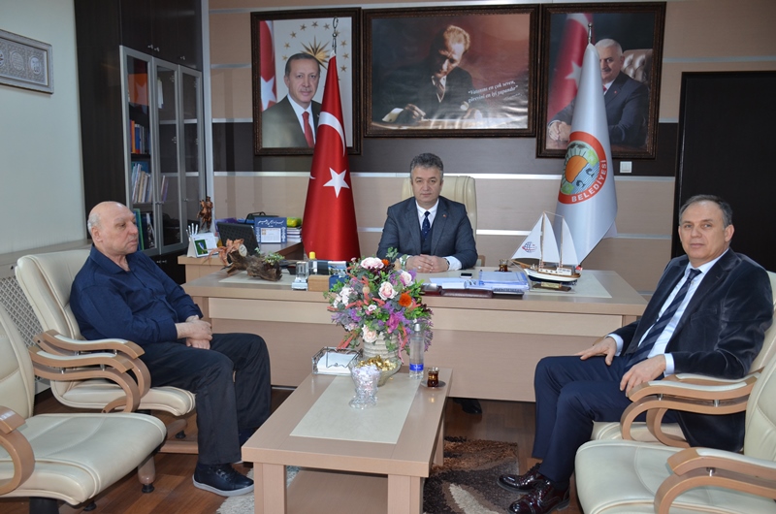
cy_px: 257
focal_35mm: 30
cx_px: 388
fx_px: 645
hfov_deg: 62.0
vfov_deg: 43.4
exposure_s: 1/60
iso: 400
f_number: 4
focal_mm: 20
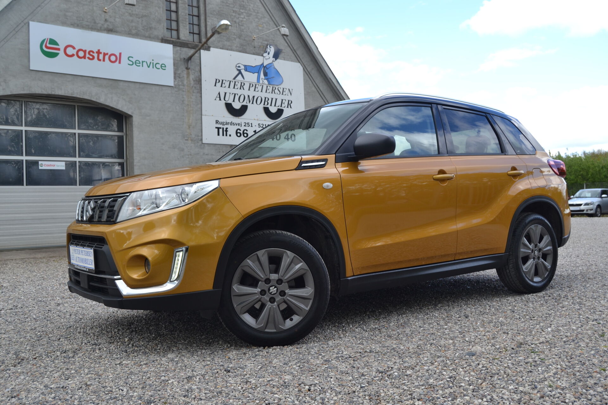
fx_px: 583
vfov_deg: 38.4
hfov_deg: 55.1
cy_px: 202
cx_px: 304
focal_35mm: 34
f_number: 6.3
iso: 100
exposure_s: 1/160
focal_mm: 23
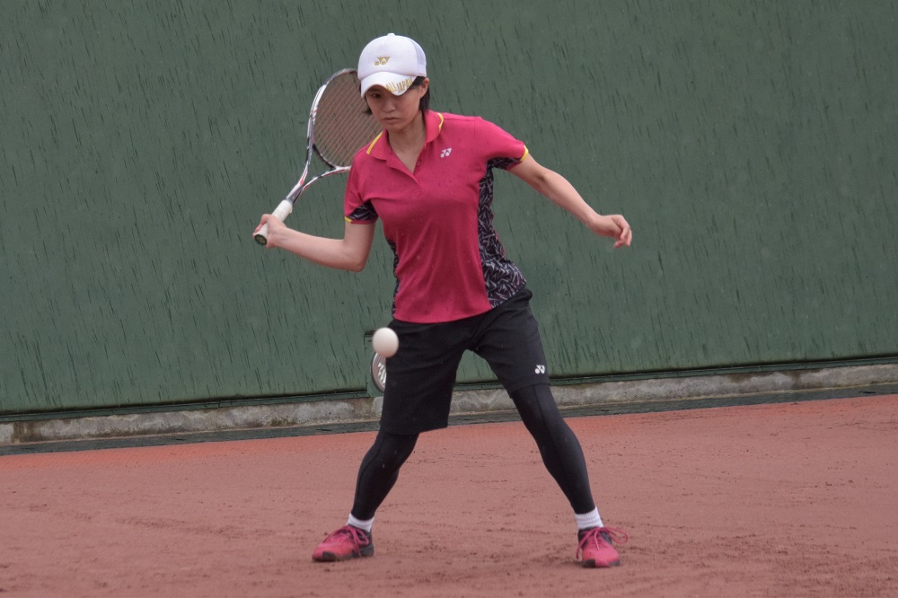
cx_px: 449
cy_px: 299
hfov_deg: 12.5
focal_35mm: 165
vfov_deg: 8.3
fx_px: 4114
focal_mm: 110
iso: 1250
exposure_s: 1/1000
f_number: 4.8
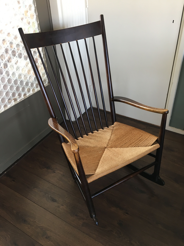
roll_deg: +2.1
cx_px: 92
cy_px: 123
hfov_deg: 48.2
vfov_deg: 61.7
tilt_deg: -33.9
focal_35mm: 29
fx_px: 206
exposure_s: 1/33
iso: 80
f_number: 2.2
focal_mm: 4.15
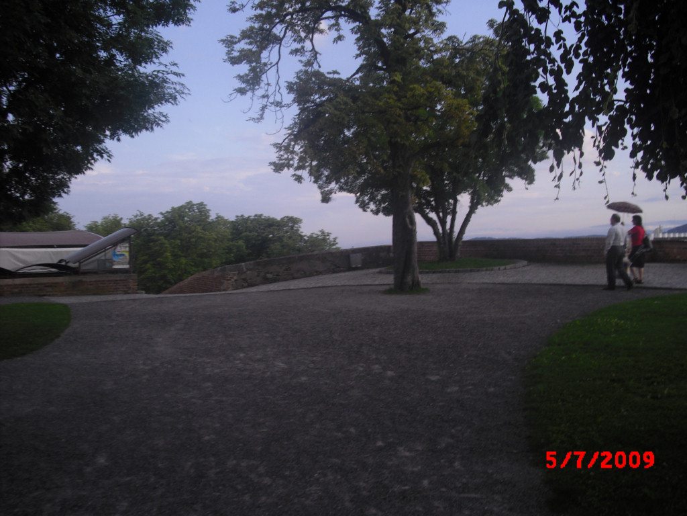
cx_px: 344
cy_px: 258
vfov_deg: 37.7
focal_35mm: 38
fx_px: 754
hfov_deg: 49.0
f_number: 5.6
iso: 64
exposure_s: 1/100
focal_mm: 6.2
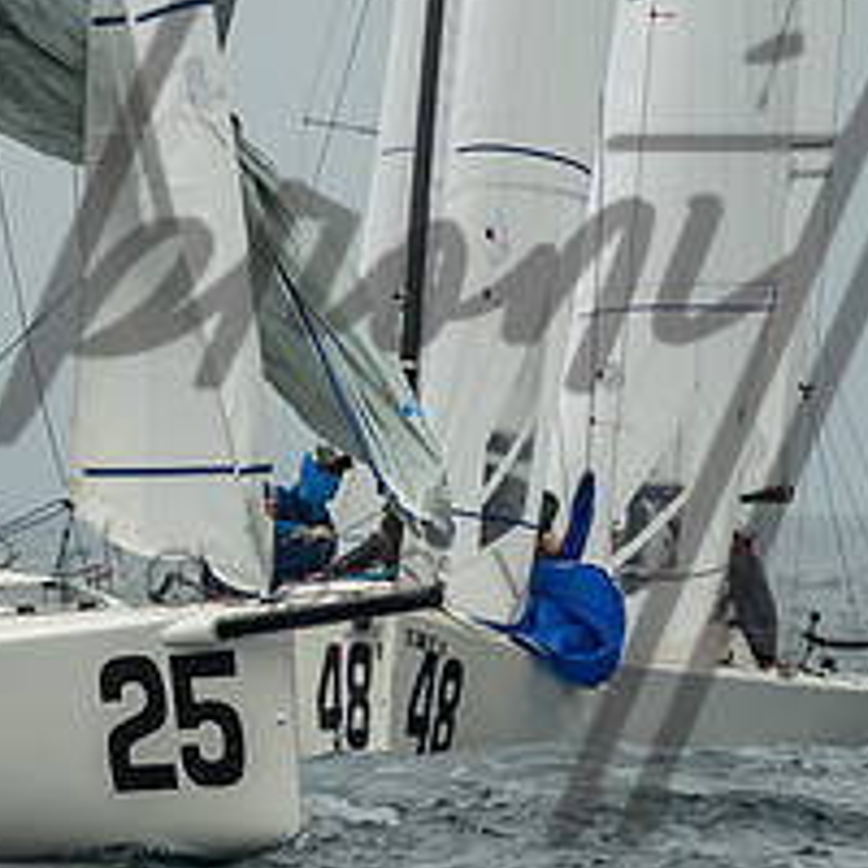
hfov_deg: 3.1
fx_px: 15830
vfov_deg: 3.1
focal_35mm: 558
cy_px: 316
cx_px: 447
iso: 800
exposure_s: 1/3200
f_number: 9
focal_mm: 200
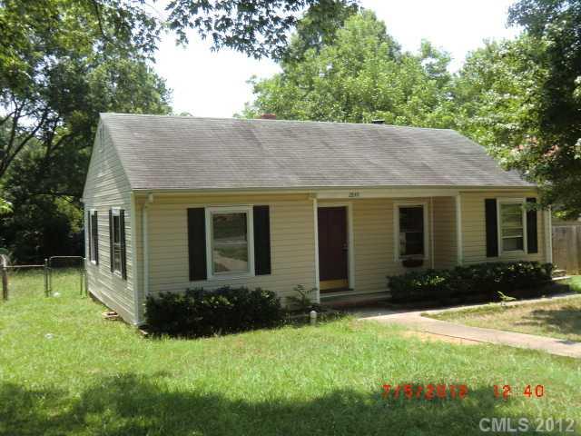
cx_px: 290
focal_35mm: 34
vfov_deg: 41.8
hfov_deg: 54.0
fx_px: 571
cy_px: 218
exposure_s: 1/250
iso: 64
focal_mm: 6.1
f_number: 3.6
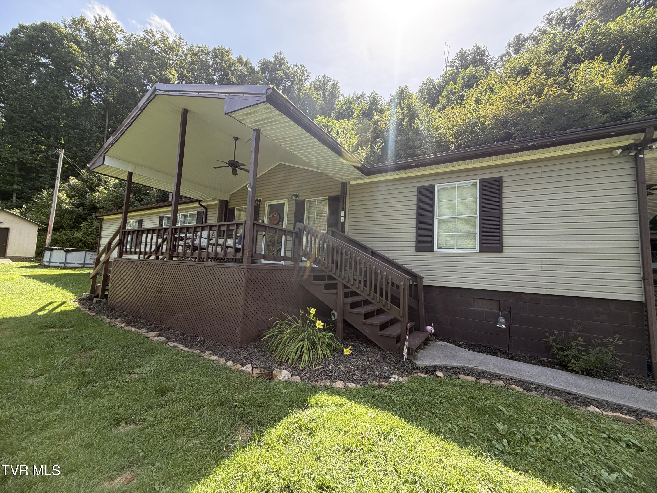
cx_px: 328
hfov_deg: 102.1
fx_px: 266
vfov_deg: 85.7
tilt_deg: +6.0
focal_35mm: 14
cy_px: 246
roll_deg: -3.2
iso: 50
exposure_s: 1/336
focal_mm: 2.22
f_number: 2.2
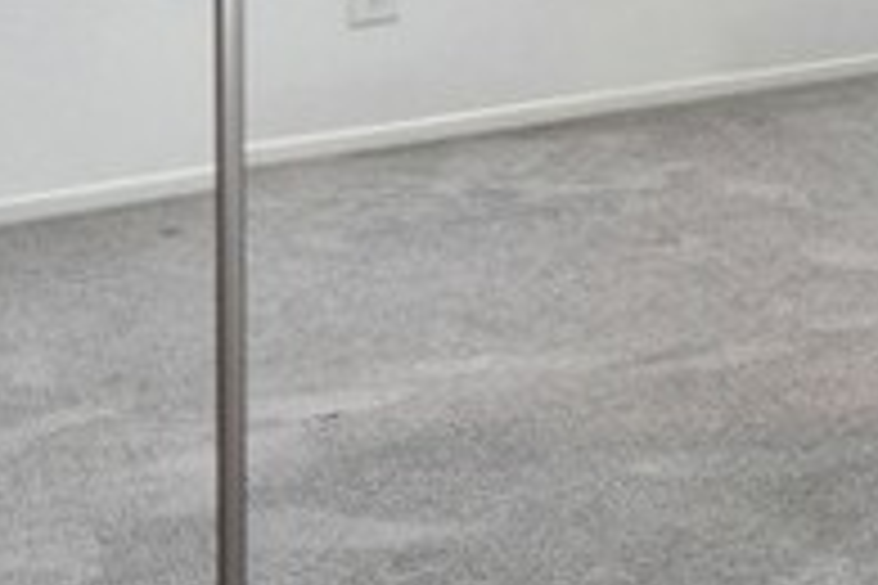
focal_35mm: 84
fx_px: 2049
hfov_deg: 14.9
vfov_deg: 14.8
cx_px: 2103
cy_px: -364
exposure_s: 1/60
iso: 125
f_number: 4
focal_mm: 16
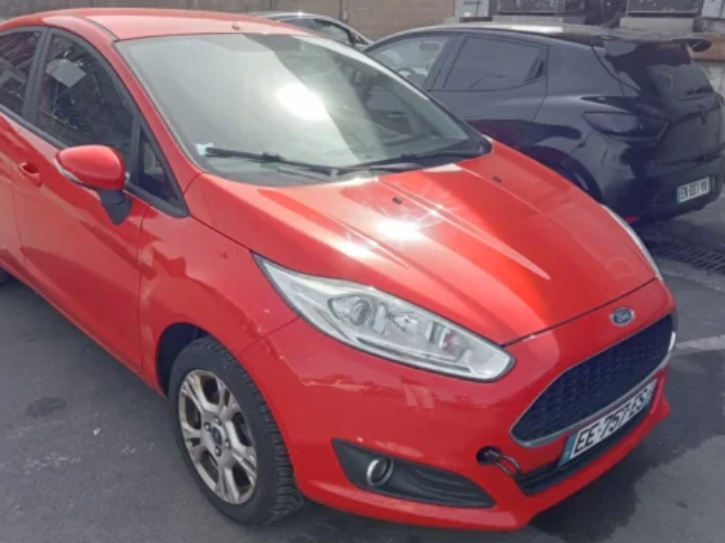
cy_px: 270
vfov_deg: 39.6
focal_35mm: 36
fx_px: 754
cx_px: 335
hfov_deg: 51.3
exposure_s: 1/269
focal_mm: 3.46
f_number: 2.2
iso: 100
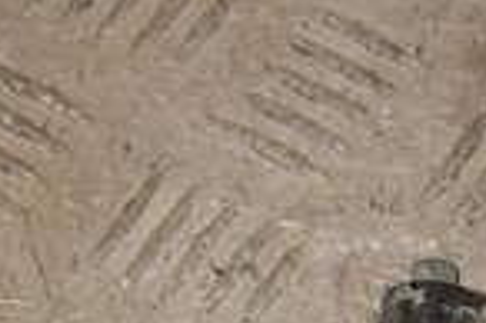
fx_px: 3331
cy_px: 576
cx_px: 593
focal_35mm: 247
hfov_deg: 8.3
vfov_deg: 5.5
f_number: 8
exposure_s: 1/200
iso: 800
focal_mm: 40
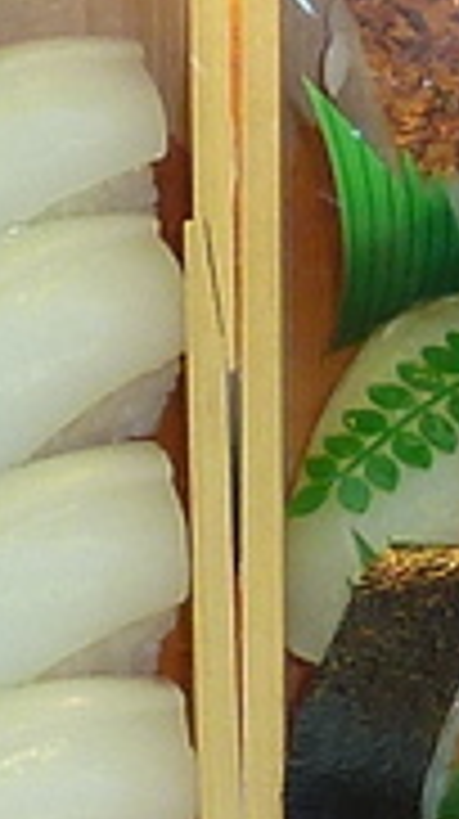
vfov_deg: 6.4
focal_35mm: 336
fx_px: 7290
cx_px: 518
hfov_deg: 3.6
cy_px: 572
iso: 100
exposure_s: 1/30
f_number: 3.5
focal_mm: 5.7
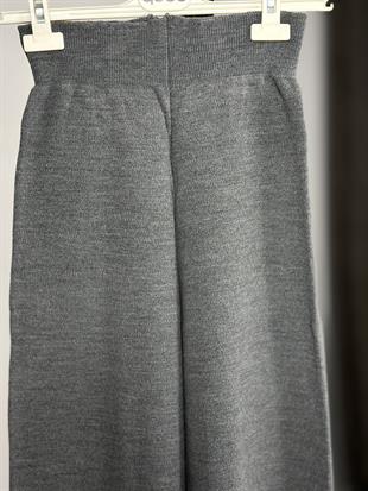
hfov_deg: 30.3
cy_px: 246
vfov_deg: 39.6
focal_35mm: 48
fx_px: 680
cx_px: 184
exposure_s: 1/100
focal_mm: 6.86
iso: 160
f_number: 1.78
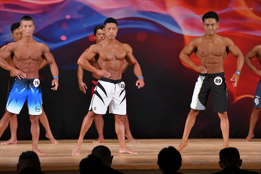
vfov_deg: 6.1
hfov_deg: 9.2
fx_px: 1630
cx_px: 130
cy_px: 87
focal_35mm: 225
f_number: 5.6
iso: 3200
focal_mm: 150
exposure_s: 1/400
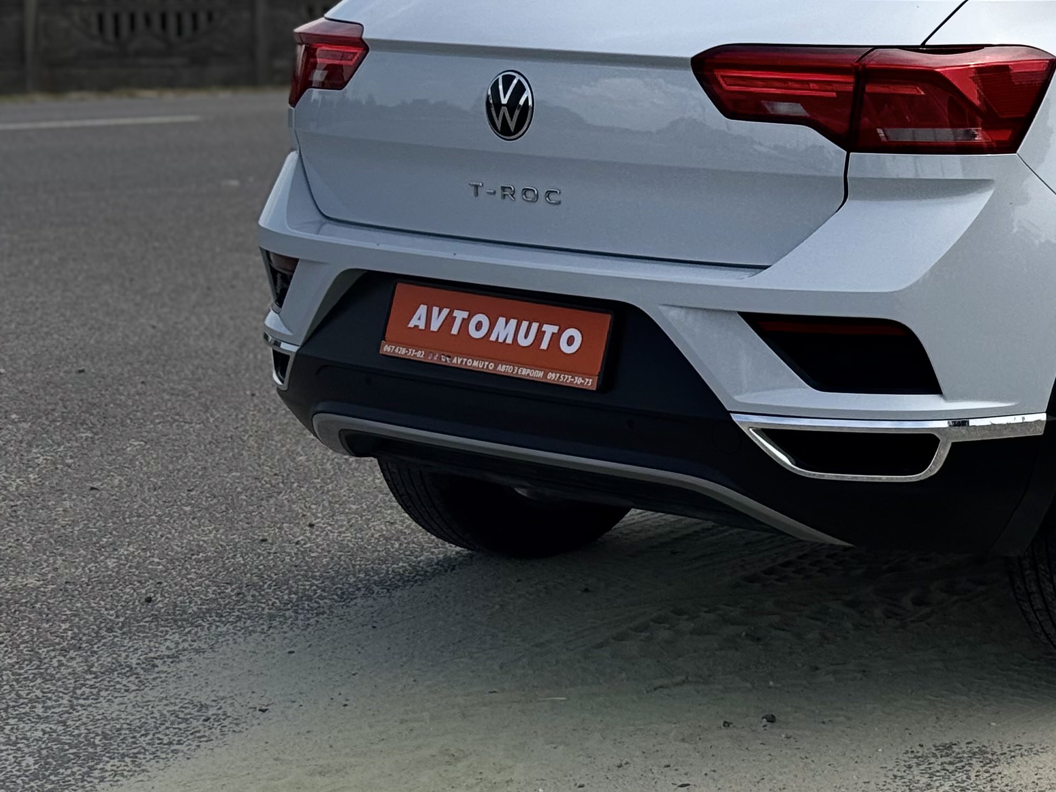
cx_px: 1066
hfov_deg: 19.4
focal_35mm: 98
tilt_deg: -4.0
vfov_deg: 14.9
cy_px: 101
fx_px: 2989
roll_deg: +0.5
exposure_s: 1/6410
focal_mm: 6.76
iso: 64
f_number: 1.78
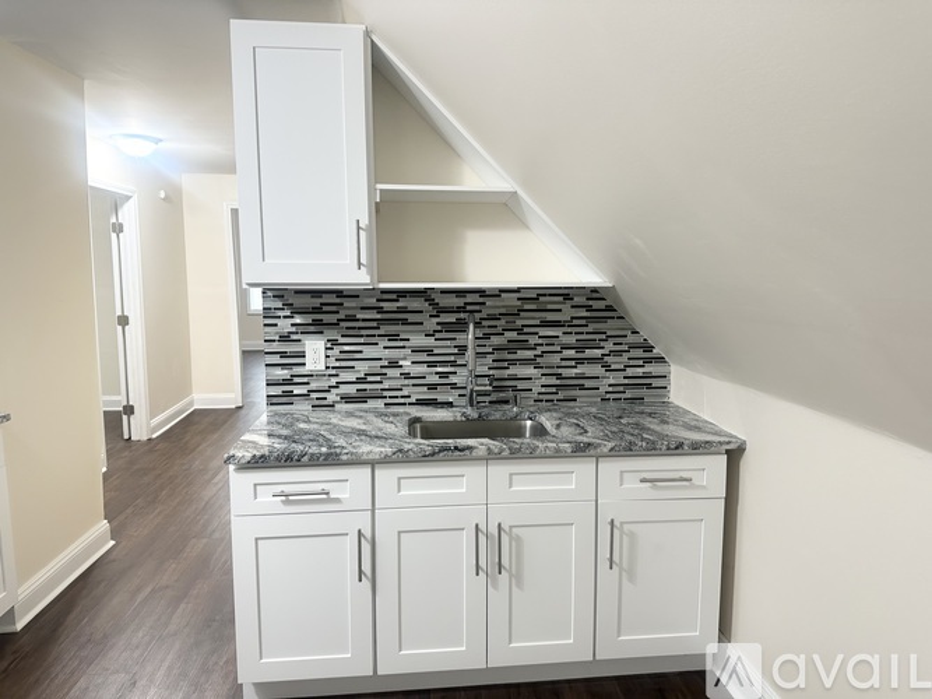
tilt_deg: -6.5
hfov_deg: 71.6
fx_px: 646
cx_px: 466
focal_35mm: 24
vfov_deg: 56.8
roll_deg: +0.0
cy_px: 350
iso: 160
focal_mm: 6.86
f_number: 1.78
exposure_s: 1/60
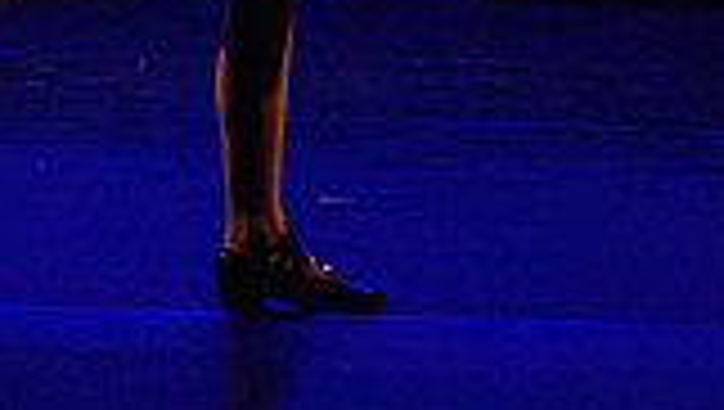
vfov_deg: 2.6
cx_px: -544
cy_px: -650
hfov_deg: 4.6
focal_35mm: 467
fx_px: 8976
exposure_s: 1/125
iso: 1600
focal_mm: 98
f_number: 2.8
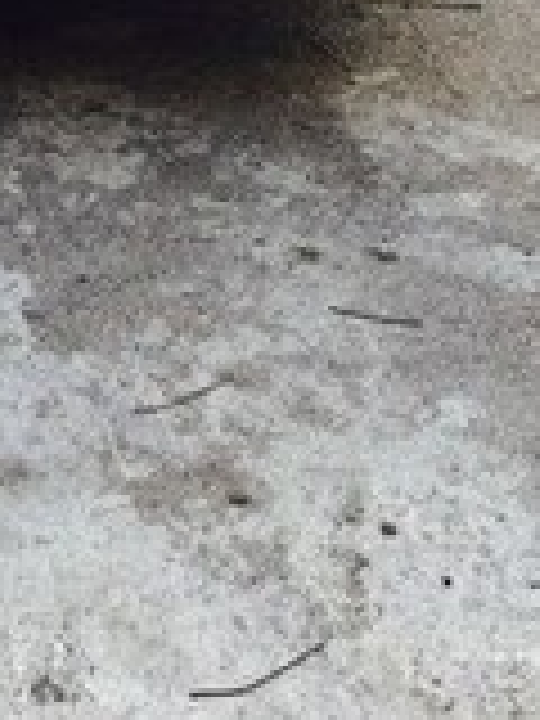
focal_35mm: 90
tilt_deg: -14.2
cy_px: -374
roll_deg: -0.2
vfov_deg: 19.0
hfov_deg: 15.8
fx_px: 1872
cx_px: -117
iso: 32
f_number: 2.2
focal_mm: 4.15
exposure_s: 1/126
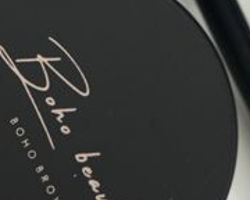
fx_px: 2693
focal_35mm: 364
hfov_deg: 5.3
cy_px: -164
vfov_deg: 4.2
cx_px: 53
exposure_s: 1/200
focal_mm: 70
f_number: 5.6
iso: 125
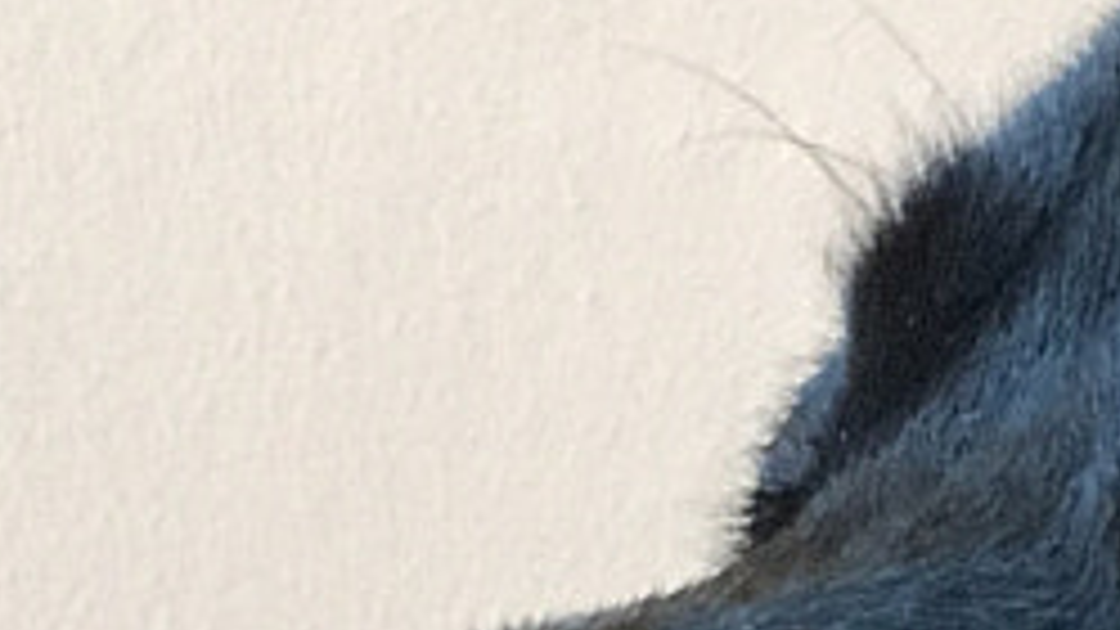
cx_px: 2339
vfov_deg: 5.7
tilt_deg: -3.1
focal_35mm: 203
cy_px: 1602
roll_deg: -3.6
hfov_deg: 9.8
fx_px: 6028
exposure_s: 1/33
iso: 200
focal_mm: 4.15
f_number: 2.2
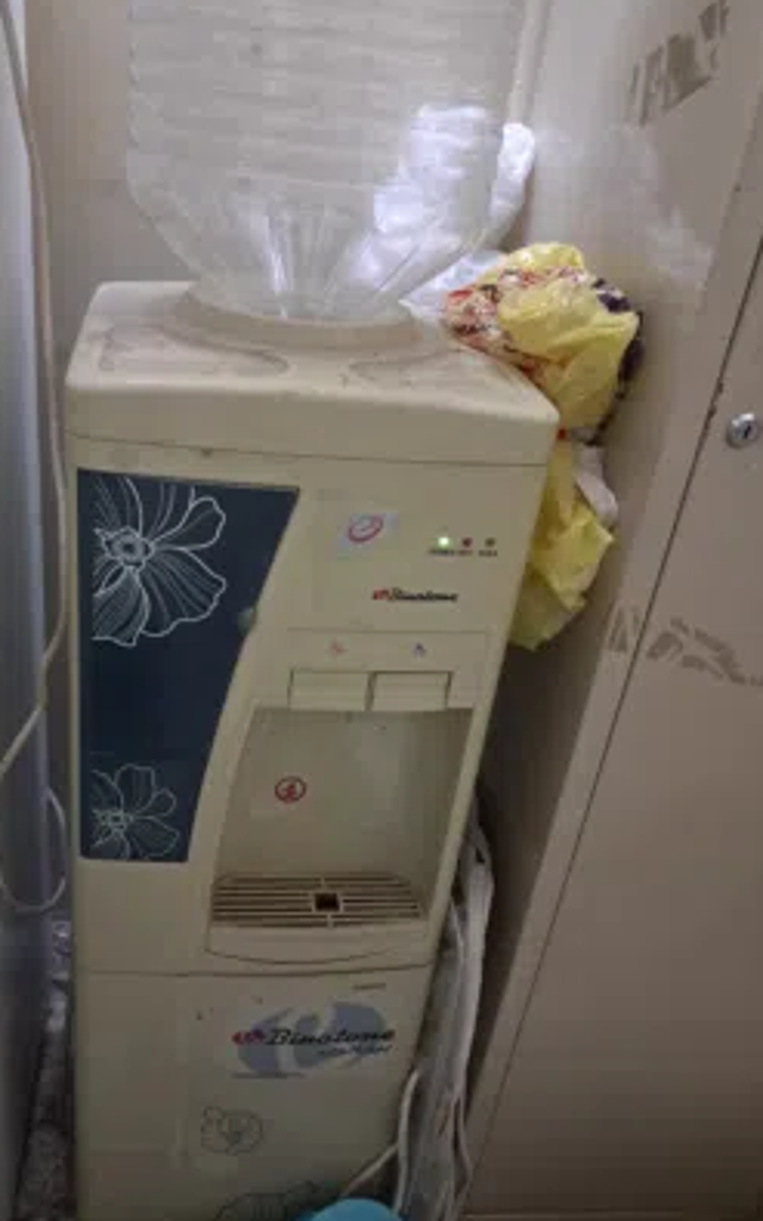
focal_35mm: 29
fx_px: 965
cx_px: 318
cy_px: 612
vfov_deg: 64.6
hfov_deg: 43.0
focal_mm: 4
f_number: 1.8
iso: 800
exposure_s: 1/25
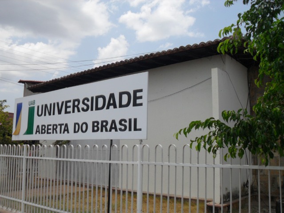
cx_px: 142
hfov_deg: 52.6
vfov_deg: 40.7
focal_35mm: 35
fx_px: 287
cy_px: 106
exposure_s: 1/180
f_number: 8.9
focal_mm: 6.2
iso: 100
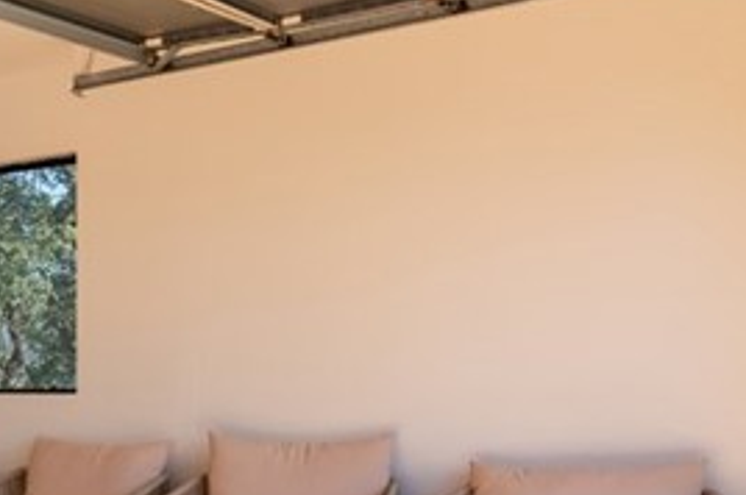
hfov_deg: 26.5
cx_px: -212
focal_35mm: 65
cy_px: 389
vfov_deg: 20.7
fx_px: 1345
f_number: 8
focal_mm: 17
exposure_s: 1/4000
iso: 400
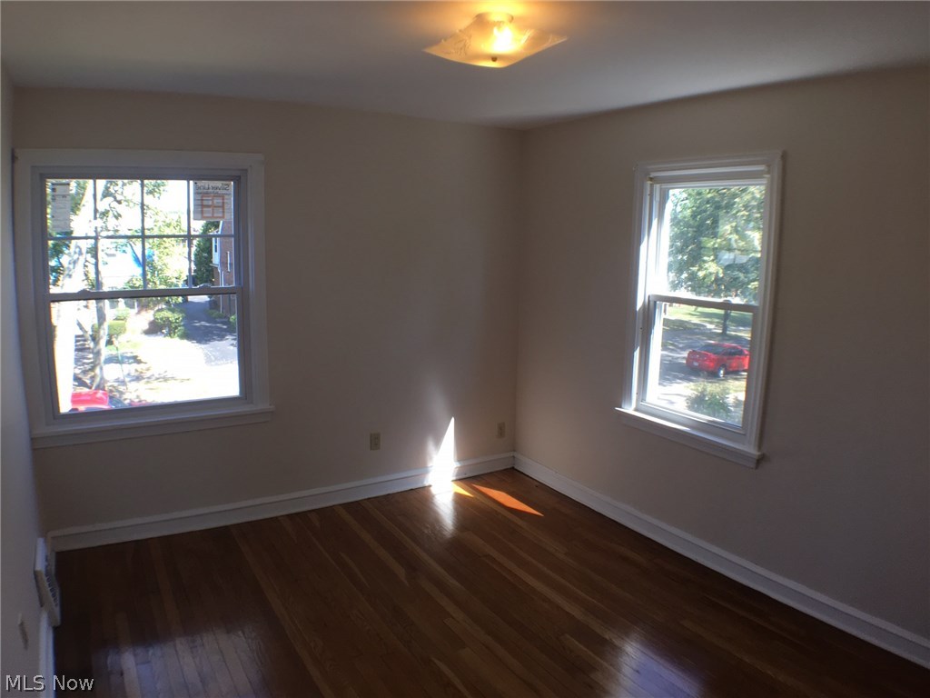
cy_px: 349
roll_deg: -2.2
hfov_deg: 61.7
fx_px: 779
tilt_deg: -8.7
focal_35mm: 29
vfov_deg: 48.2
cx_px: 465
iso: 32
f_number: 2.2
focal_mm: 4.15
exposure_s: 1/120
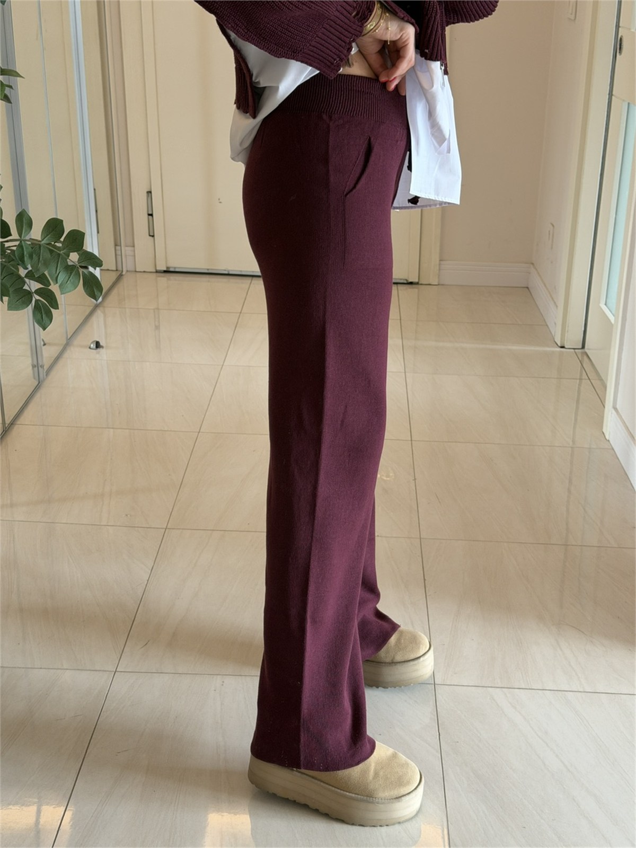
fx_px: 1176
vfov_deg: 39.7
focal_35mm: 48
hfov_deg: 30.3
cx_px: 318
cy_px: 424
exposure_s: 1/60
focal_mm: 6.76
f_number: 1.78
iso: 160
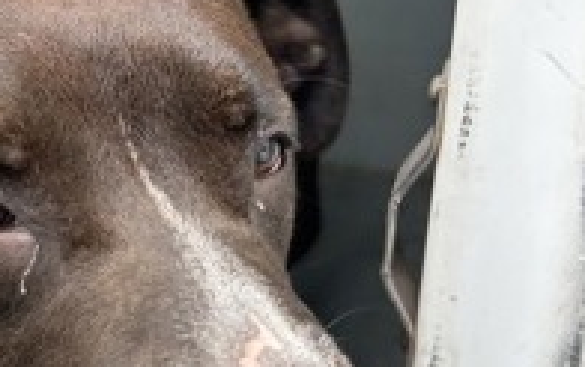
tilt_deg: -21.4
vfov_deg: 22.1
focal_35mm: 59
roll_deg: +3.4
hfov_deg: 34.1
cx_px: 181
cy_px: 170
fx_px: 942
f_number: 1.5
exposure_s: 1/264
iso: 40
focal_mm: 5.7
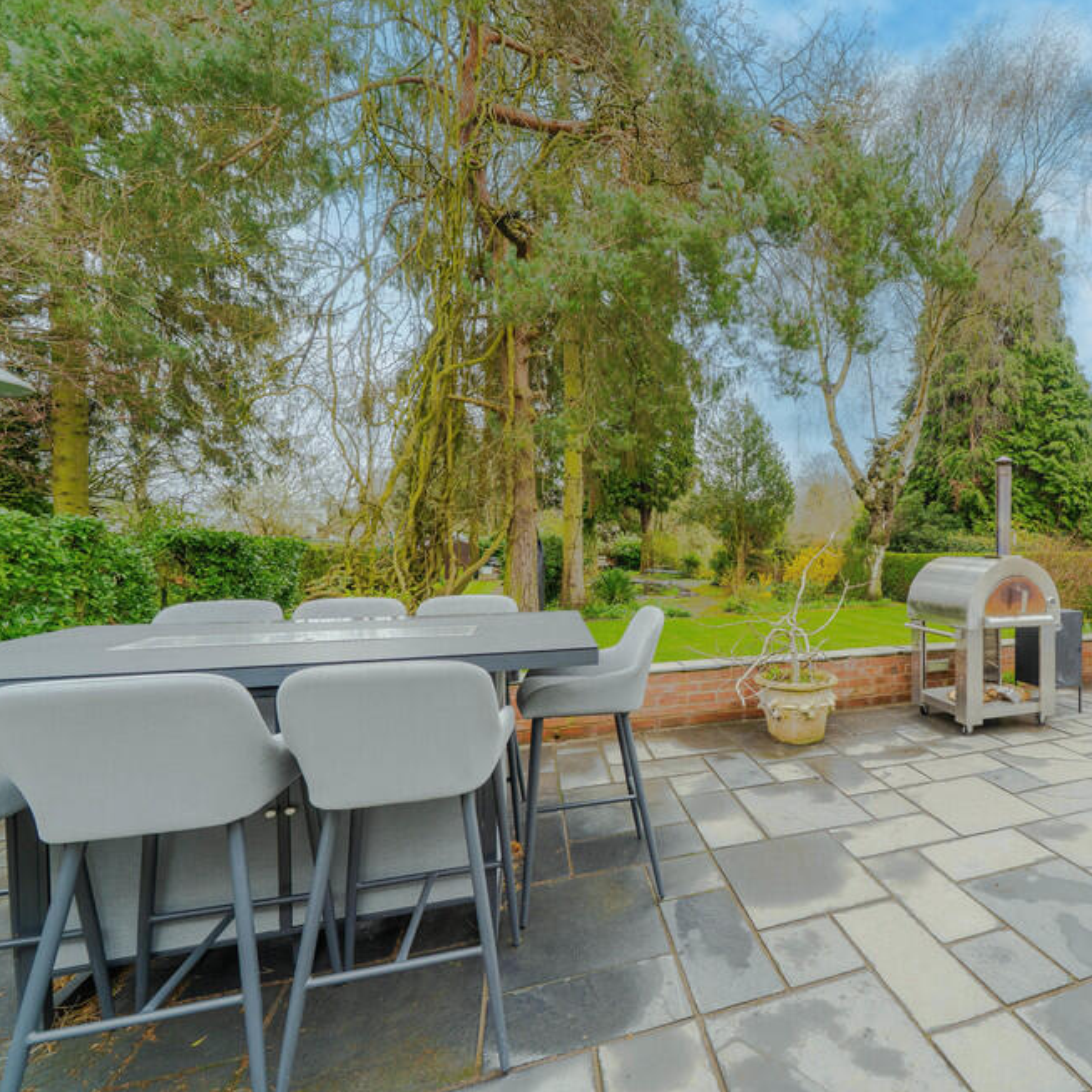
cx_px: 758
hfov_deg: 83.3
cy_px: 554
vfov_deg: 87.4
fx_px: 571
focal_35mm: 16
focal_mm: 12
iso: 100
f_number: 6.7
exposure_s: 1/90
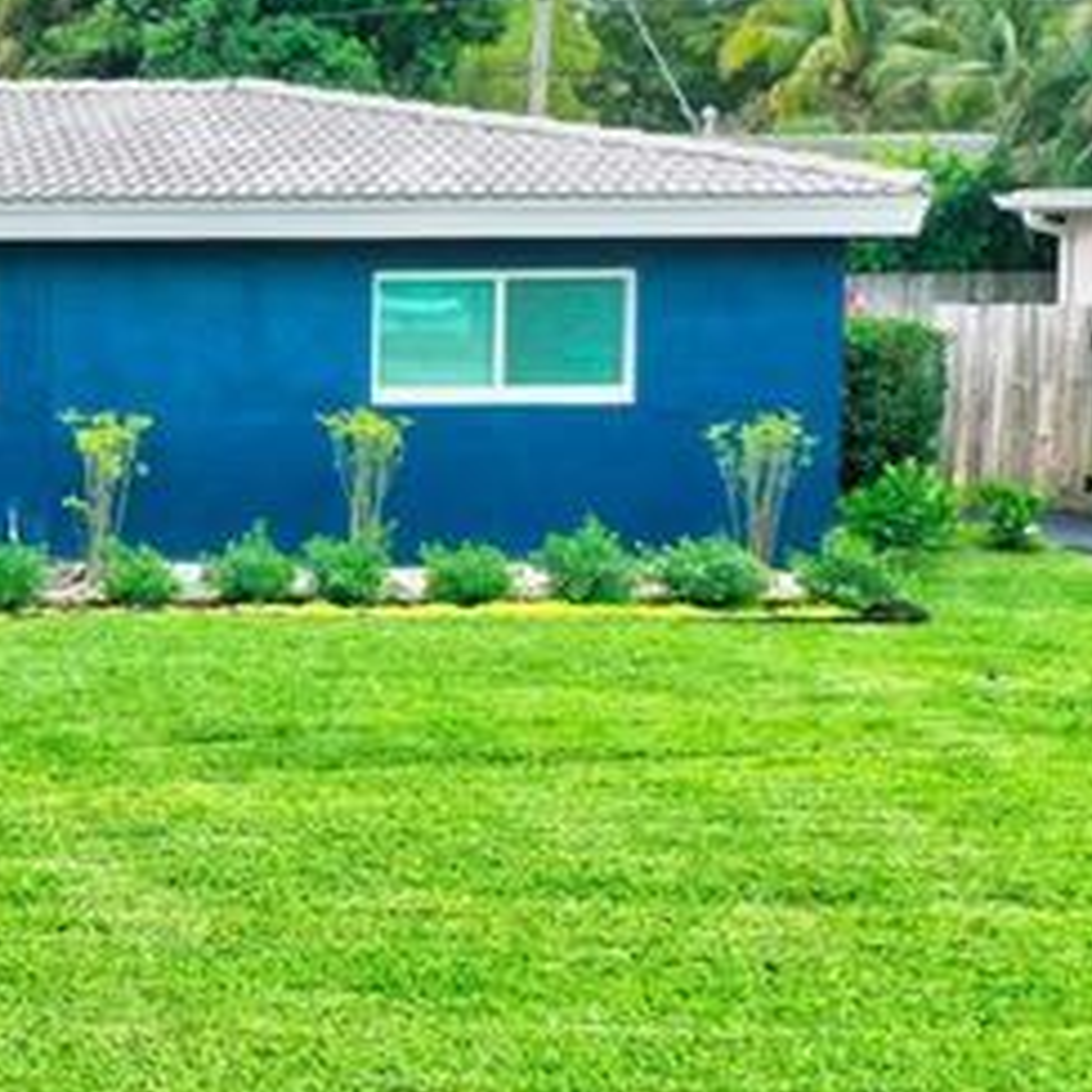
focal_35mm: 78
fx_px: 2784
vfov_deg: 22.2
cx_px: -331
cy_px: 470
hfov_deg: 20.3
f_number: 5.6
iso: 100
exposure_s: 1/400
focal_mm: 10.3
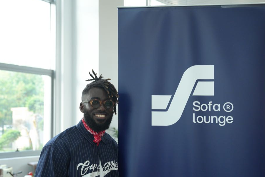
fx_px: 405
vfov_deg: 24.6
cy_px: 106
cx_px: 118
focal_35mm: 55
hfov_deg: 36.2
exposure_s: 1/200
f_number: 3.5
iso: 2500
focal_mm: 45
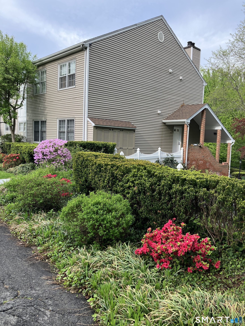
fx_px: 264
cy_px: 163
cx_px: 122
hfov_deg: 49.7
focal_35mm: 28
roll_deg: -2.3
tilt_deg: -4.5
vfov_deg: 63.4
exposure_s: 1/335
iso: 32
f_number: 1.8
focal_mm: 3.99
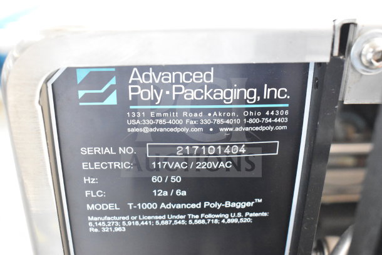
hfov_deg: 46.4
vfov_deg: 31.9
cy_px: 128
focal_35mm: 42
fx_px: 446
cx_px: 191
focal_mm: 28
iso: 6400
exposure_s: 1/125
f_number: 5.6
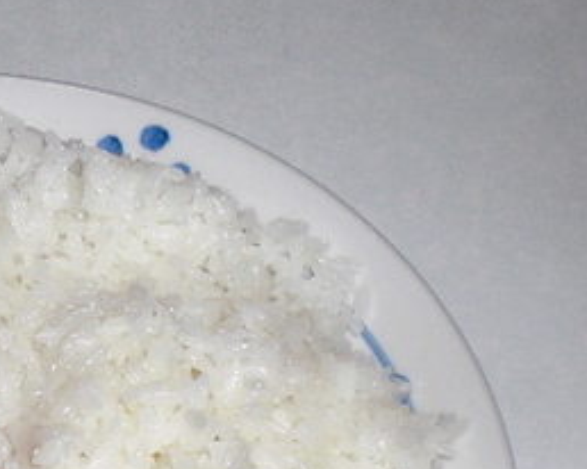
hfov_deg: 16.2
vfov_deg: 13.3
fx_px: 1996
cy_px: 398
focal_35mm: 115
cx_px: -64
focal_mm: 6.3
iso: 64
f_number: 3.1
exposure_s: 1/60
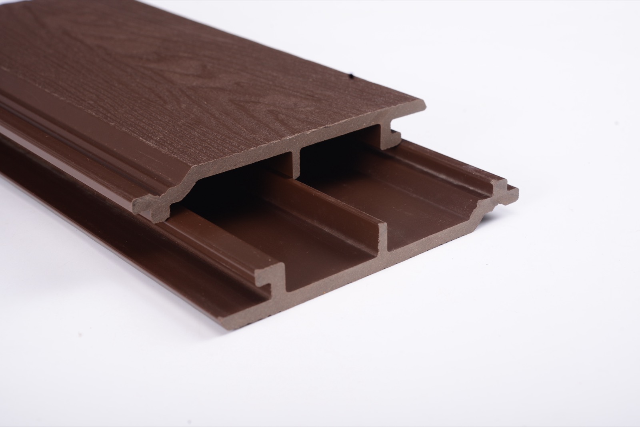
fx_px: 1067
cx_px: 320
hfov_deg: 33.4
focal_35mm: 60
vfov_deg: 22.6
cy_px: 214
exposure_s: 1/125
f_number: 10
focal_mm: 60
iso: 200
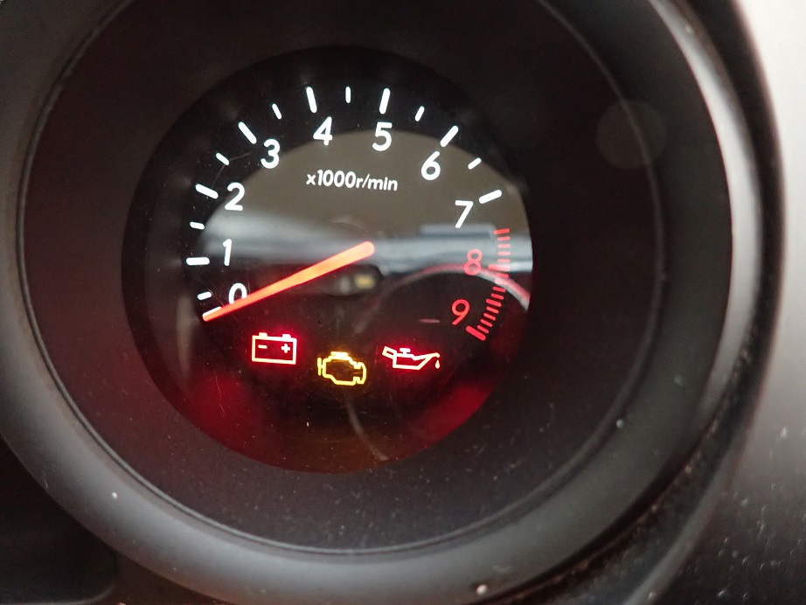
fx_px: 582
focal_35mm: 25
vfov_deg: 54.9
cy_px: 302
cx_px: 403
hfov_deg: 69.4
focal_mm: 4.5
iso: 800
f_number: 2
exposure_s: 1/30
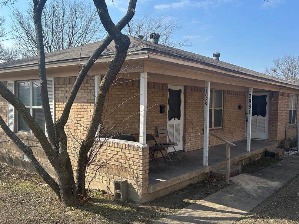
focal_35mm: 33
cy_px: 112
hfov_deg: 55.3
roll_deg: -1.3
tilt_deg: -1.4
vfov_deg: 42.9
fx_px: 285
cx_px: 136
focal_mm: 5.7
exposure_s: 1/2762
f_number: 1.5
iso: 50
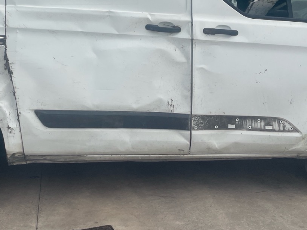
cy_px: 41
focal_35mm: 57
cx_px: 111
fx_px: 506
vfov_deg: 25.2
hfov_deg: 33.6
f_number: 1.6
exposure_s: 1/3040
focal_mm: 4.2
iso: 32
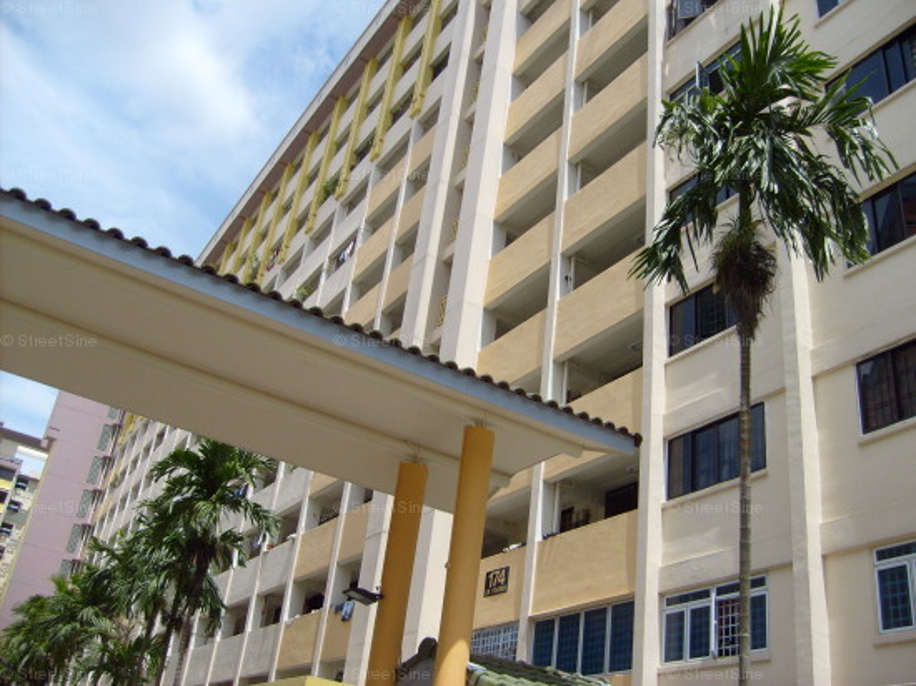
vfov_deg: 40.7
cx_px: 458
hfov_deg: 52.6
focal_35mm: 35
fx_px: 926
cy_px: 343
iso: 80
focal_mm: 5.8
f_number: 7.1
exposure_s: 1/350
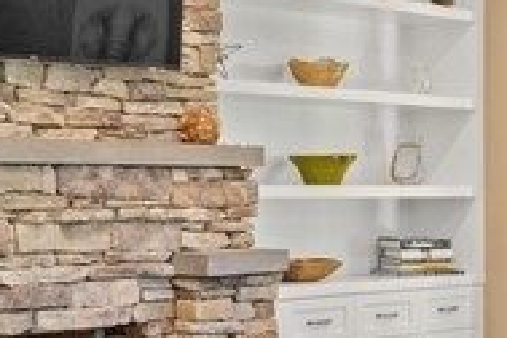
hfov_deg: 16.5
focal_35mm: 124
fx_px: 1746
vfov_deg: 11.0
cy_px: 217
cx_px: 330
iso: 400
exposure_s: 1/3
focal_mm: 26
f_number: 8
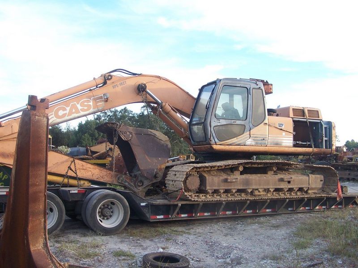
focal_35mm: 40
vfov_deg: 36.0
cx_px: 179
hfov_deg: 46.8
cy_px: 134
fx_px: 414
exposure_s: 1/125
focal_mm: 6.7
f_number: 2.8
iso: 80
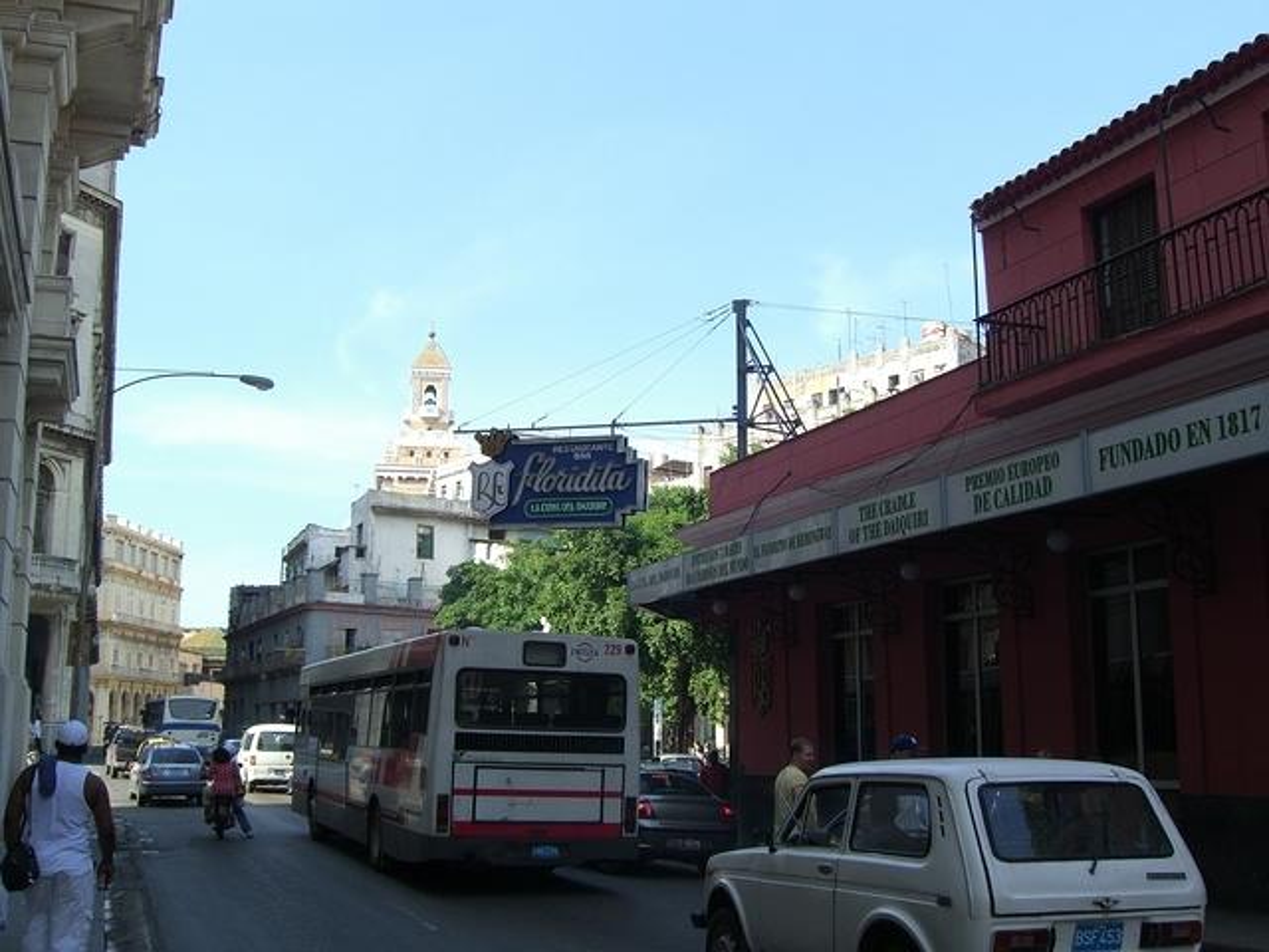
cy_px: 476
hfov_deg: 49.0
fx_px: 1393
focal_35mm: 38
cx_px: 634
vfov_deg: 37.7
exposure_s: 1/320
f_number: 4
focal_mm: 7.9
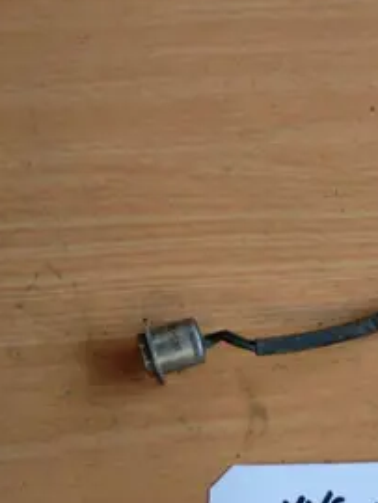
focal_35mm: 48
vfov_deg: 39.5
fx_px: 698
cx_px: 376
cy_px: 289
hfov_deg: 28.5
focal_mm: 4.9
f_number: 3.2
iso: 160
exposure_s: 1/60
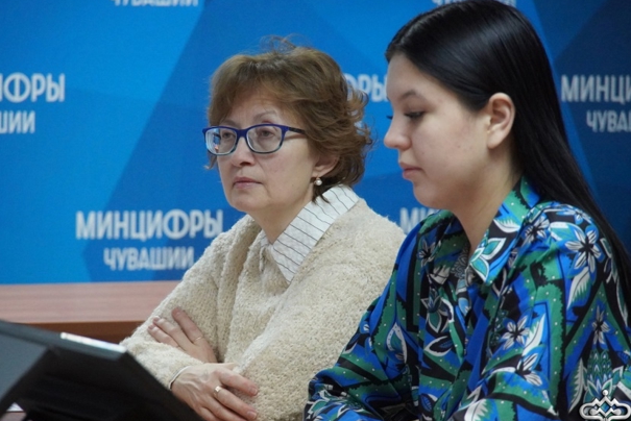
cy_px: 251
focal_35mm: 251
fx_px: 4395
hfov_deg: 8.2
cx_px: 280
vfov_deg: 5.5
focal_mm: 135
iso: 5000
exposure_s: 1/250
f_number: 5.6
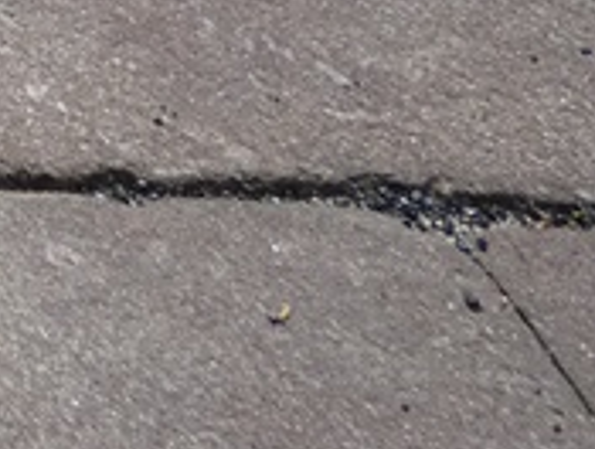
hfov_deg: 12.0
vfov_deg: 10.7
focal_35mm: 114
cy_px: -691
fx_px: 1964
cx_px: -1023
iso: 80
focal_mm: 3.6
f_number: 3.5
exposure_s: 1/1000
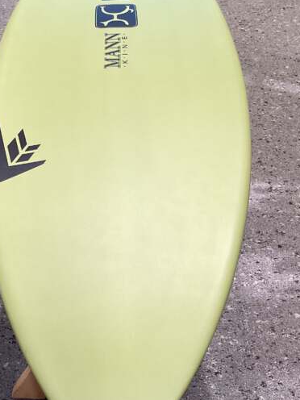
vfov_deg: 38.2
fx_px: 578
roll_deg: -1.2
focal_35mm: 50
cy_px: 216
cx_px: 106
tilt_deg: -42.6
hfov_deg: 29.0
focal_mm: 3.3
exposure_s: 1/60
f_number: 2.4
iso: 100
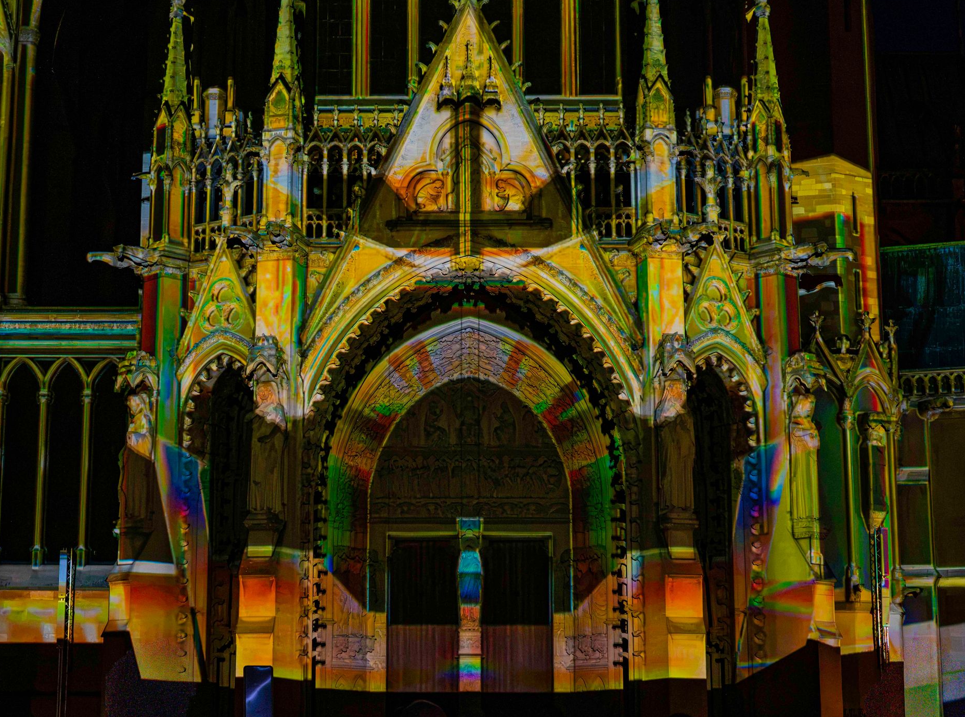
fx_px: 1723
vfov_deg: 23.5
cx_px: 435
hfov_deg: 31.3
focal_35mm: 62
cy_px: 348
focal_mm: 54
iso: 20000
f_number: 5.6
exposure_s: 1/160
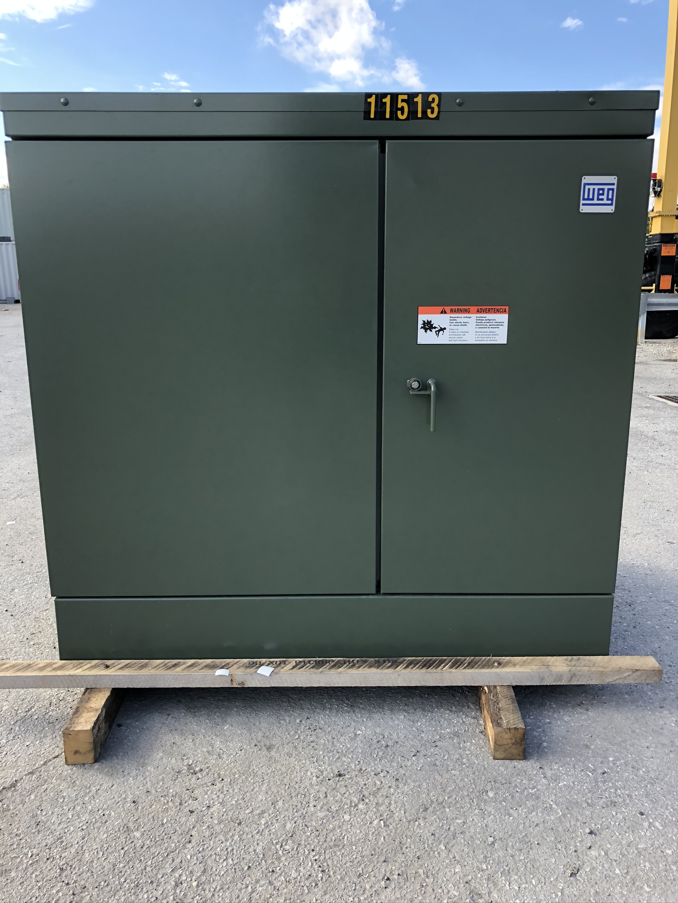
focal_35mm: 28
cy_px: 452
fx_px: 731
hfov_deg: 49.7
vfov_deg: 63.4
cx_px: 339
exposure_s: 1/225
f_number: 1.8
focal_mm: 3.99
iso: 20
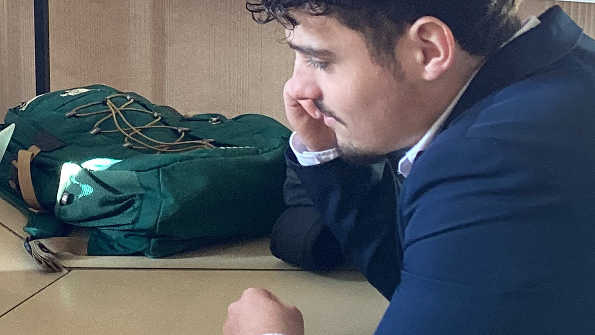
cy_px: -7
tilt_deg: -10.2
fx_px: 1436
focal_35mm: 91
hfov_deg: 22.6
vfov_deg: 13.1
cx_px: 24
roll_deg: +1.7
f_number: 2.4
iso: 100
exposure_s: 1/50
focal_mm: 3.3
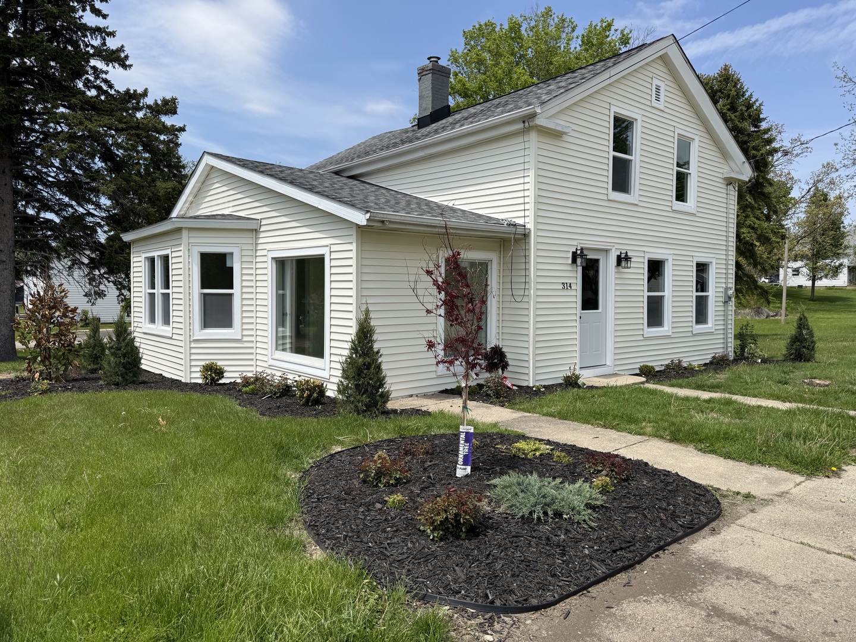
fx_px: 593
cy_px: 321
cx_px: 428
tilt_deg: -3.7
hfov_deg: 71.6
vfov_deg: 56.8
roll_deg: +0.3
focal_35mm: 24
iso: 80
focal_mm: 6.76
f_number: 1.78
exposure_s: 1/4975
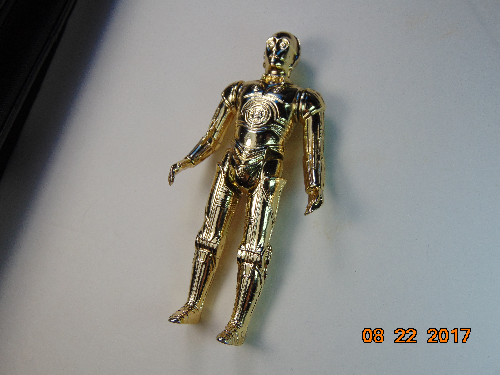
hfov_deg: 60.0
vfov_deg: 46.8
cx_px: 250
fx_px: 433
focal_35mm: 30
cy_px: 188
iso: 80
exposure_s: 1/800
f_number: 3.1
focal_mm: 5.4
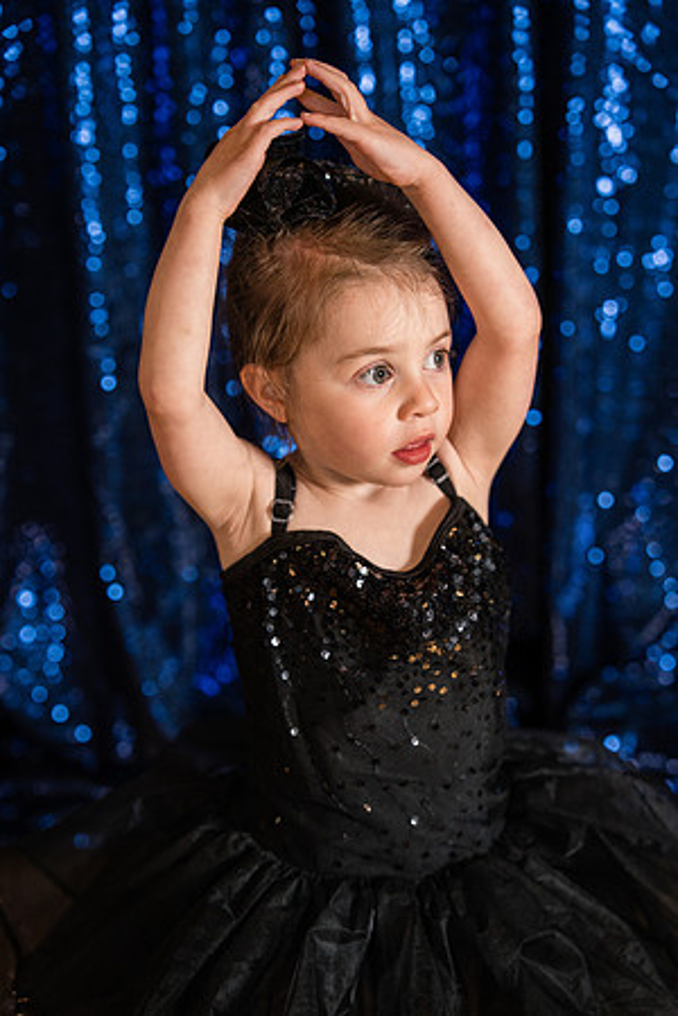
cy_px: 508
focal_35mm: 61
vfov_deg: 32.9
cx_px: 339
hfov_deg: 22.3
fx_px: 1723
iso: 400
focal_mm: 61
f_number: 2.8
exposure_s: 1/250
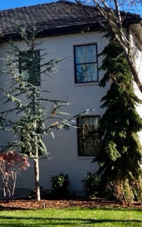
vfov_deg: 27.1
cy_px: 84
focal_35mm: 76
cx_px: -60
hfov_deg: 16.0
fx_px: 471
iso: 20
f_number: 1.8
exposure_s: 1/585
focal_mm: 3.99
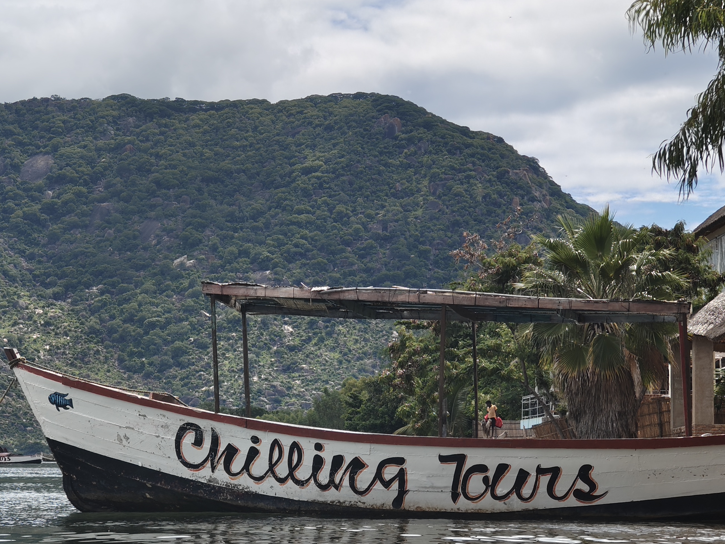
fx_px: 2325
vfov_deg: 13.3
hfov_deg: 17.7
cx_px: 399
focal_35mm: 111
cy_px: 294
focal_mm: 13.3
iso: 71
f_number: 2.55
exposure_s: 1/1959
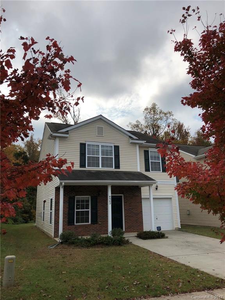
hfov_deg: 48.2
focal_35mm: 29
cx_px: 112
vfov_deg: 61.7
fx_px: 251
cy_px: 150
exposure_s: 1/4425
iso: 20
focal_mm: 3.99
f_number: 1.8
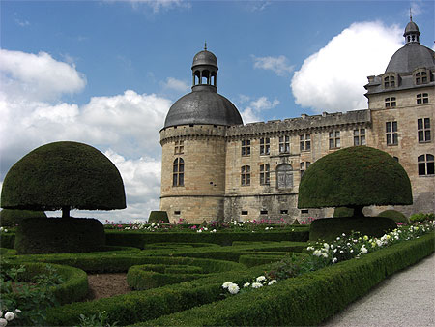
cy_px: 164
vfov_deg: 37.8
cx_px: 218
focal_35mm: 38
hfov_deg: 49.0
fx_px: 478
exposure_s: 1/200
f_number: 8
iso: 80
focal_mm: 7.9
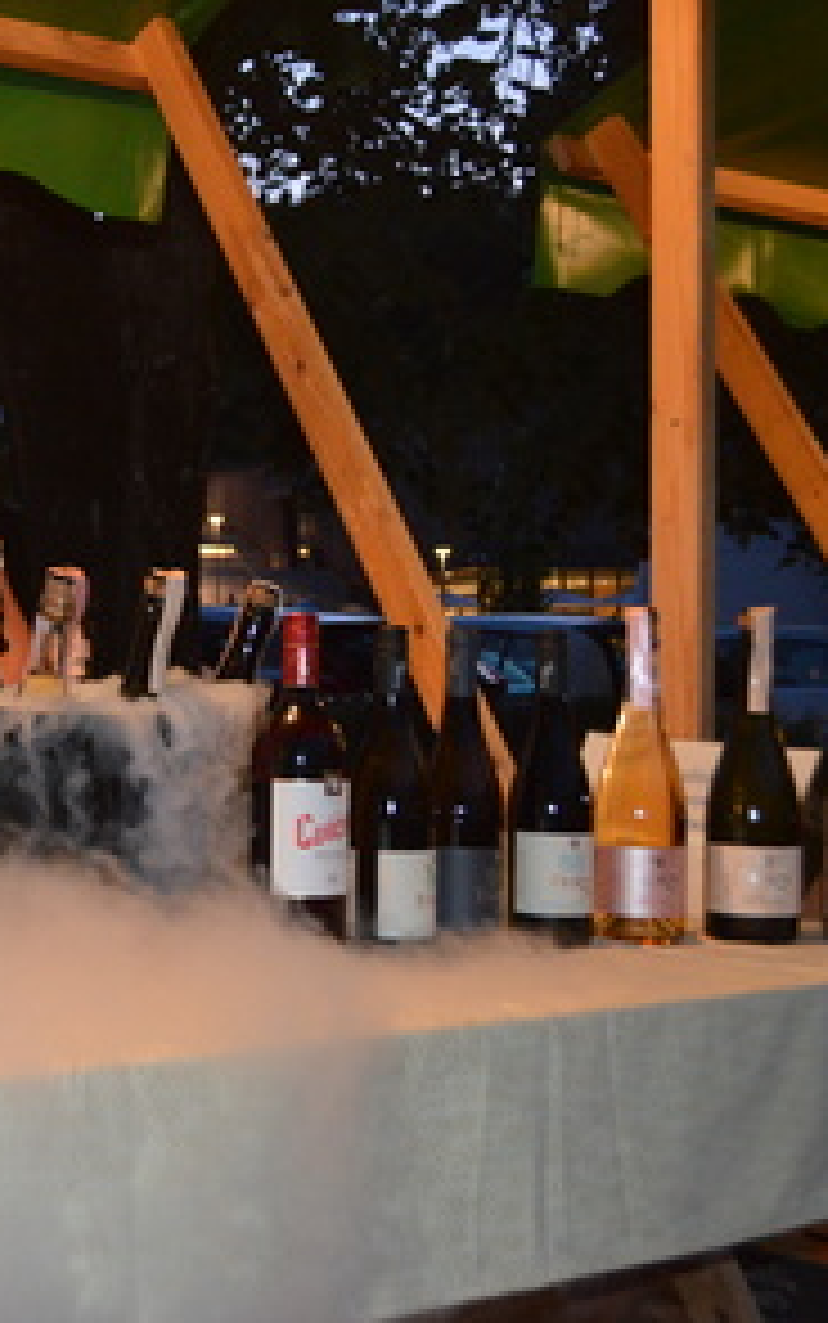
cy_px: 666
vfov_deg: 36.3
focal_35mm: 56
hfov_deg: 21.8
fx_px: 2020
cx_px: -99
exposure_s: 1/60
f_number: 4
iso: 3200
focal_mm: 24
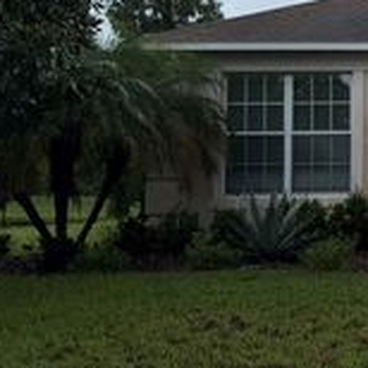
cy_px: 125
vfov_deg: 24.9
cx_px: 585
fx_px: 830
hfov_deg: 20.5
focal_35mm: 69
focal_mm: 6.76
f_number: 1.78
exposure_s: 1/3584
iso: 80
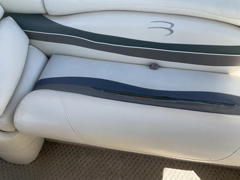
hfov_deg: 61.7
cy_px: 90
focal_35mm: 29
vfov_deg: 48.2
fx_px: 201
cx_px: 120
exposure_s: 1/509
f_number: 1.8
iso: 25
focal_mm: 3
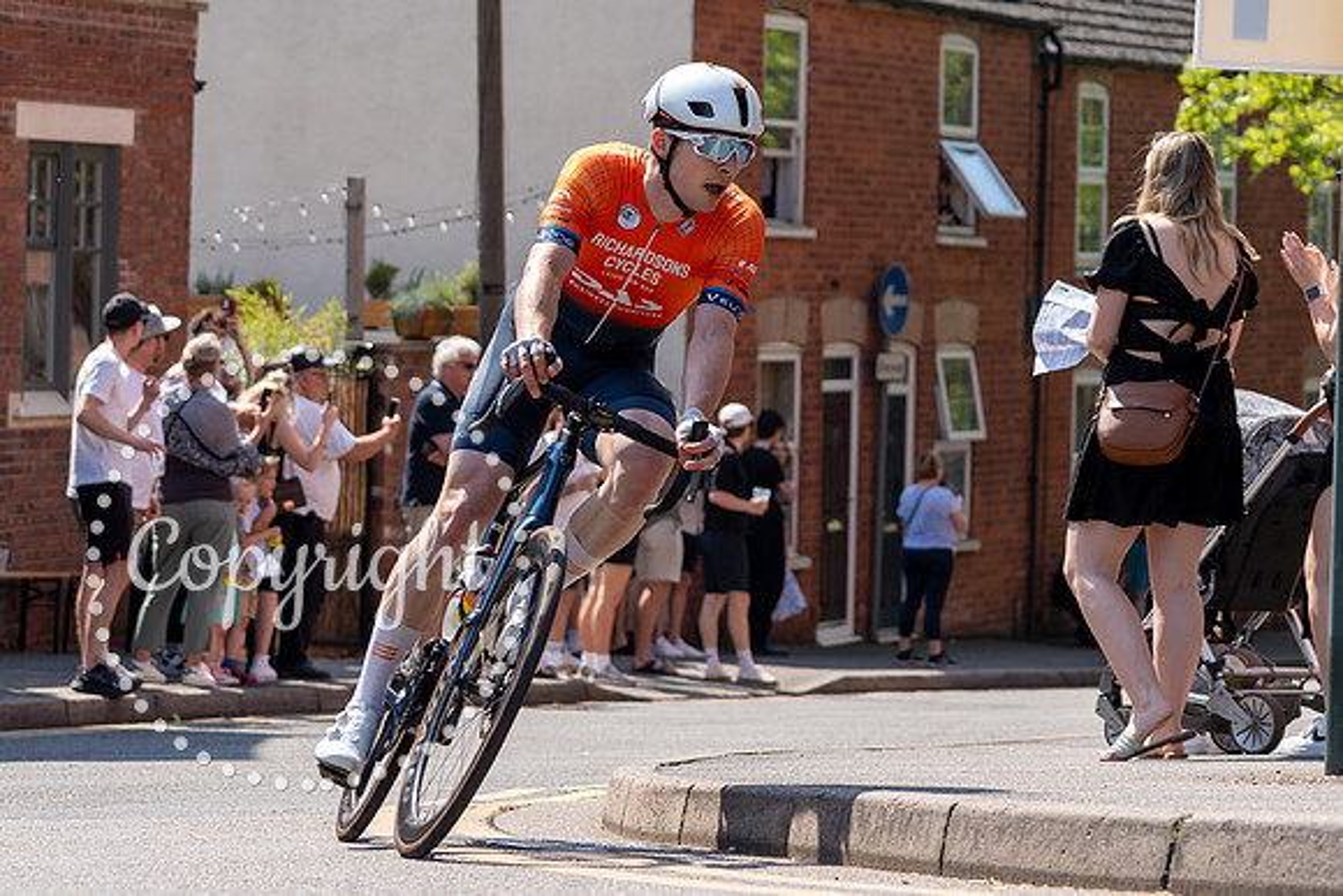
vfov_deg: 10.0
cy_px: 150
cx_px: 603
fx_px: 5124
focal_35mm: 137
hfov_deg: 14.9
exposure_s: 1/800
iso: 160
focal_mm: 75
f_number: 4
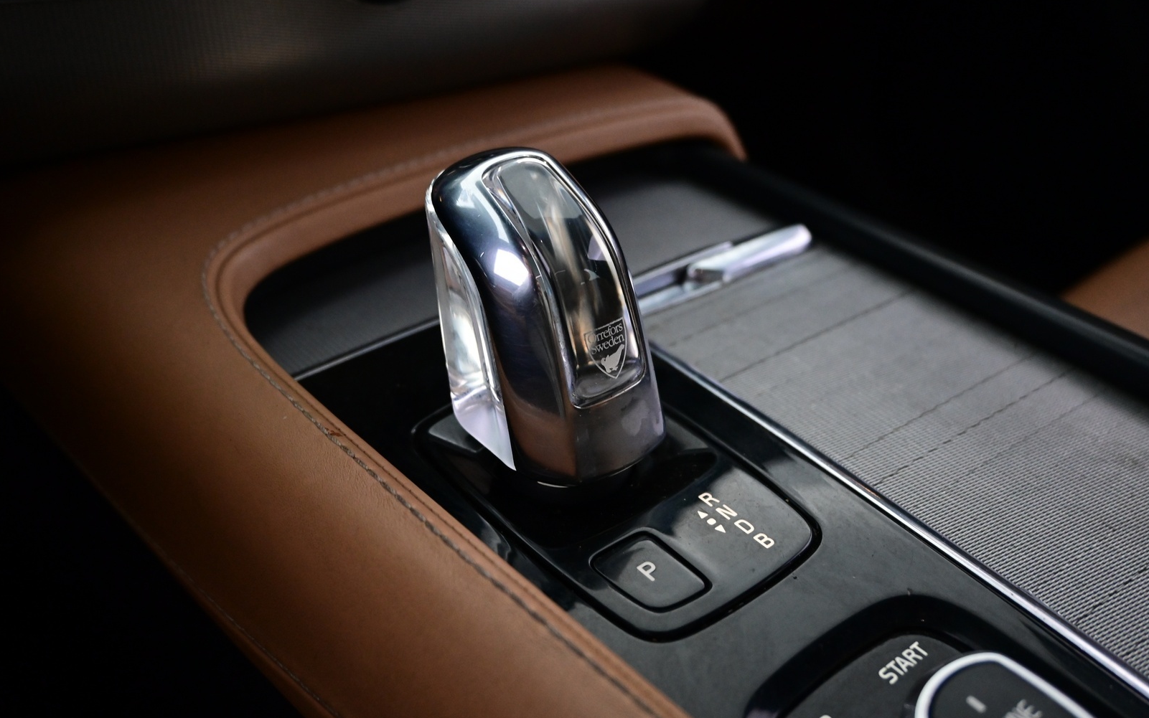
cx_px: 573
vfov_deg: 38.1
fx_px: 1042
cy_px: 369
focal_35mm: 33
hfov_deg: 57.8
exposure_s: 1/30
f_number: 4
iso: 1800
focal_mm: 21.5
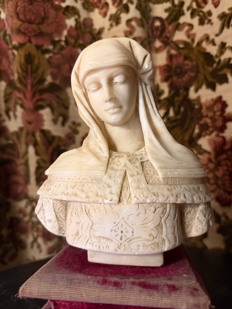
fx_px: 223
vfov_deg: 69.4
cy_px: 154
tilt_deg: +5.9
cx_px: 118
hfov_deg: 54.9
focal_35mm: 25
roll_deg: +0.0
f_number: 1.78
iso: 800
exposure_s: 1/60
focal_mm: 6.76
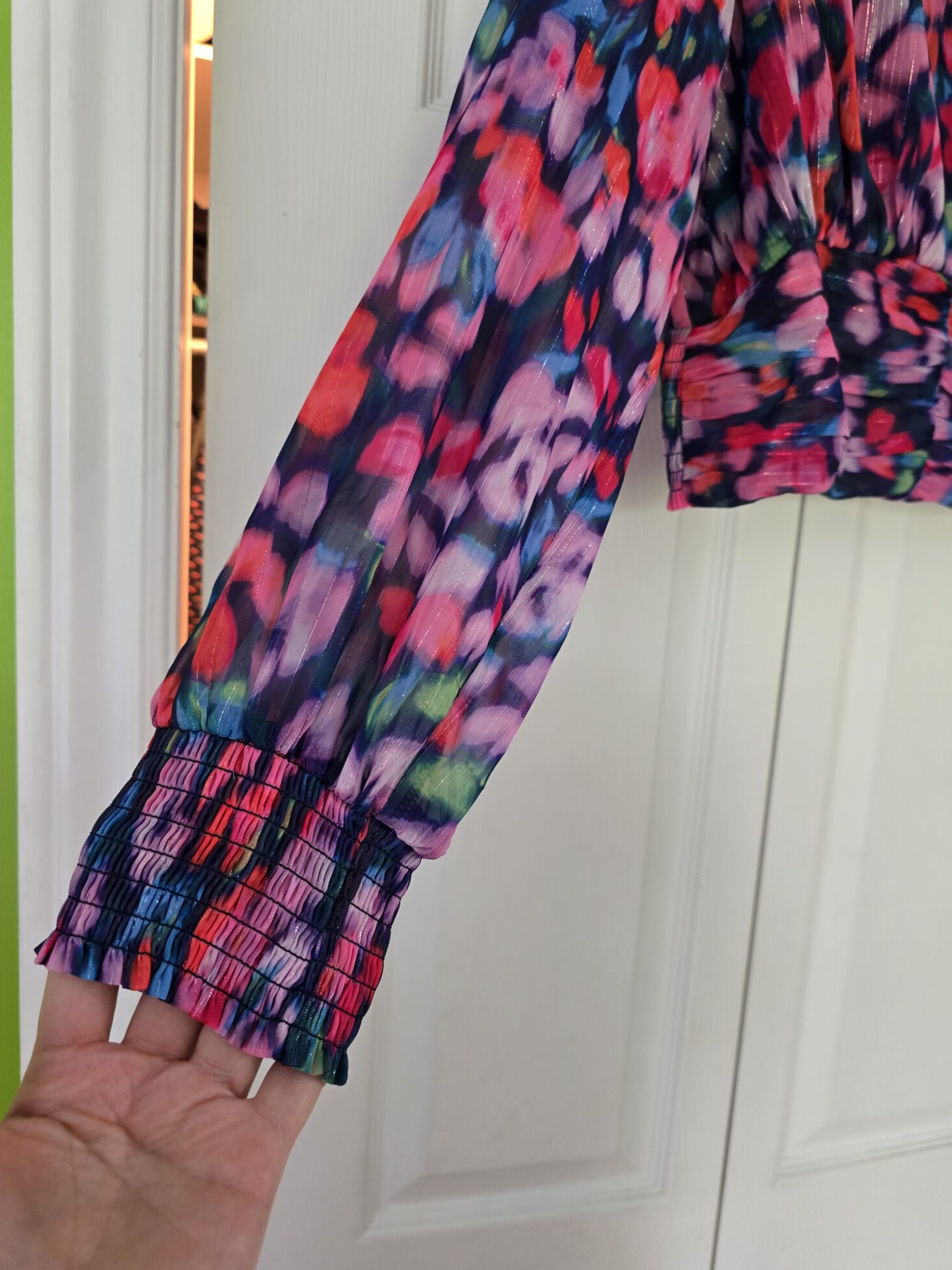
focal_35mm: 24
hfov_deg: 56.8
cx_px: 493
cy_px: 619
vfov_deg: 71.6
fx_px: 880
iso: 640
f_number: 1.7
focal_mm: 6.3
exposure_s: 1/60
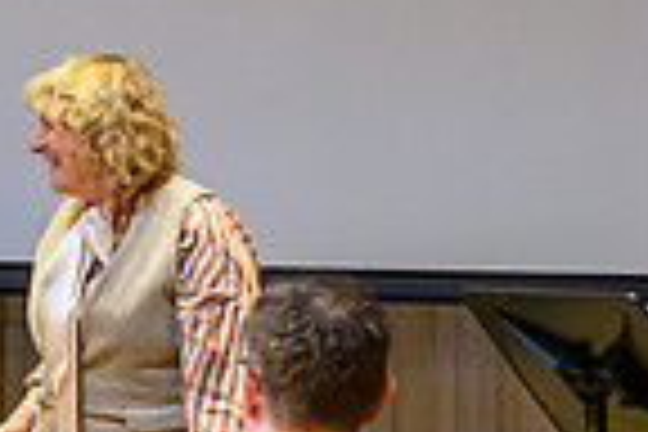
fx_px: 4122
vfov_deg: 6.0
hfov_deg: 8.7
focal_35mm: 229
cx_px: -400
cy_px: 194
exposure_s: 1/500
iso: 1600
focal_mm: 37
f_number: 2
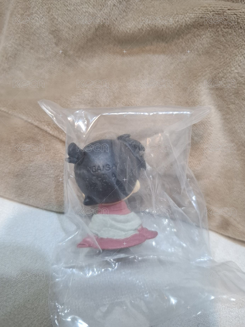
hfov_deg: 56.8
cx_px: 125
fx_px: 226
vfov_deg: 71.6
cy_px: 158
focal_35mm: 24
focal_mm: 5.54
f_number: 1.8
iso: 250
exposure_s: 1/30
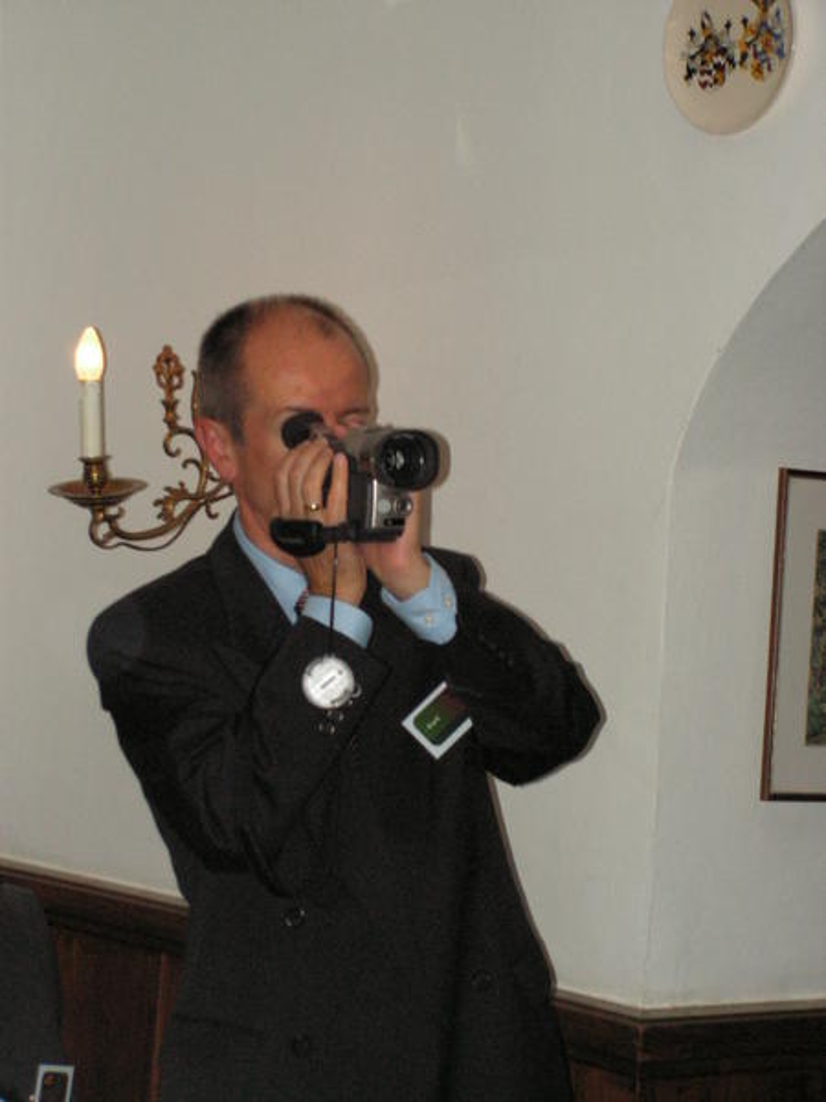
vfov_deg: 22.5
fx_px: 2768
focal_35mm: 87
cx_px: 413
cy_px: 551
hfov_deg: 17.0
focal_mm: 14.5
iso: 160
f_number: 3.3
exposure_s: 1/100
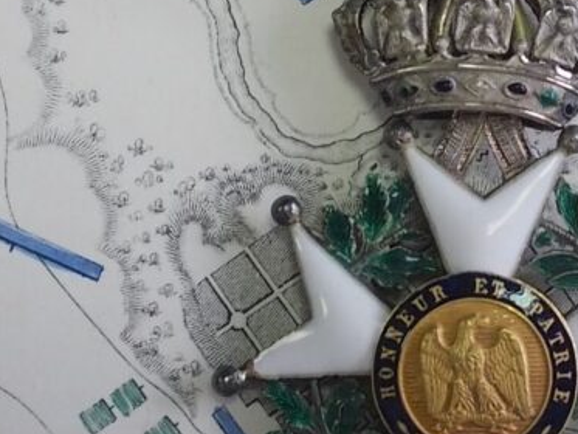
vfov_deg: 12.5
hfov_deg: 16.6
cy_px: 101
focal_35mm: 118
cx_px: 466
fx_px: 1971
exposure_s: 1/30
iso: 125
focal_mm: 6.1
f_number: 3.3
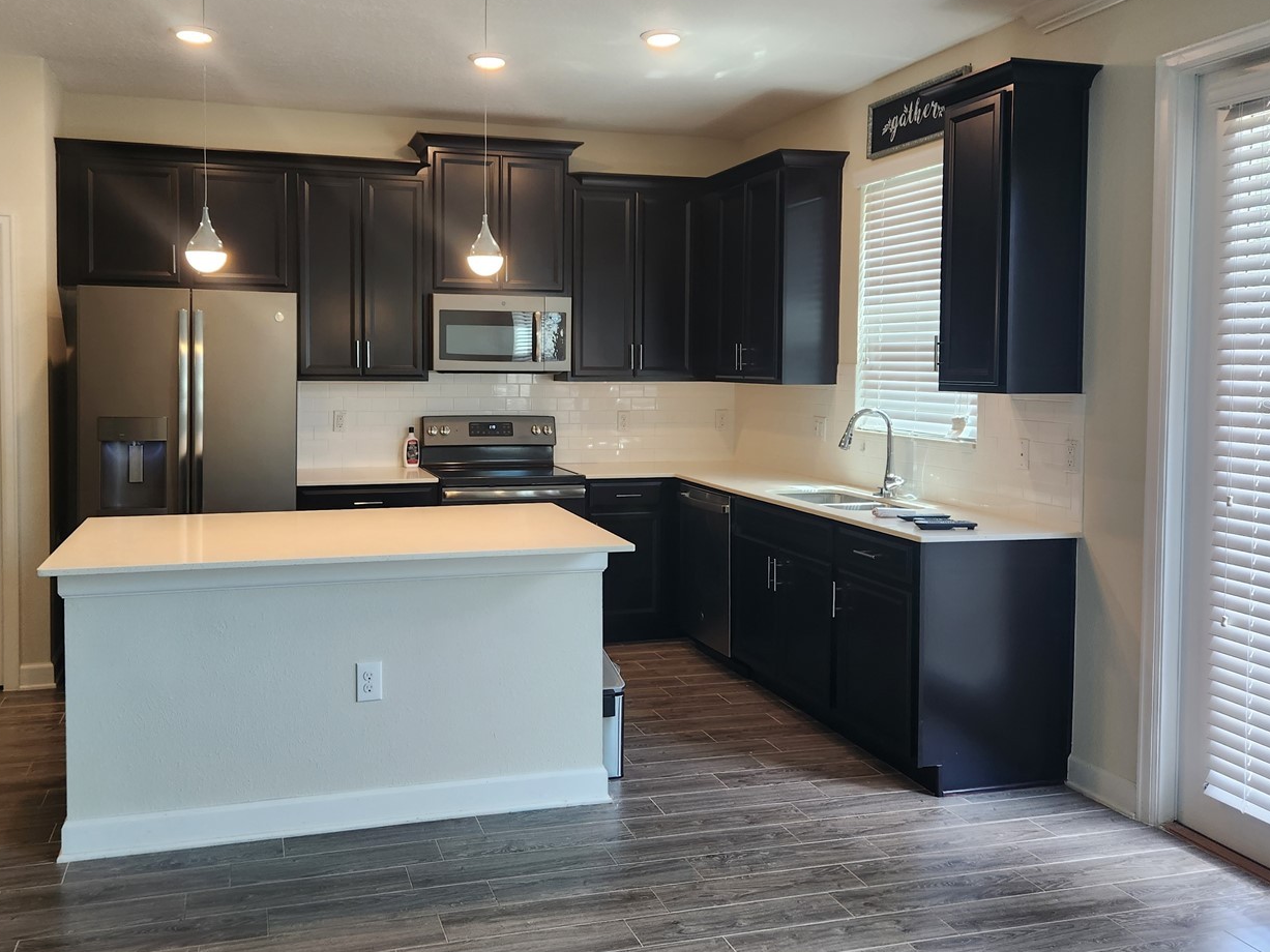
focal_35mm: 30
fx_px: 1101
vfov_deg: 46.6
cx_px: 531
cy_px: 407
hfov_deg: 59.6
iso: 160
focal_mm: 5.4
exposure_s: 1/120
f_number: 1.8
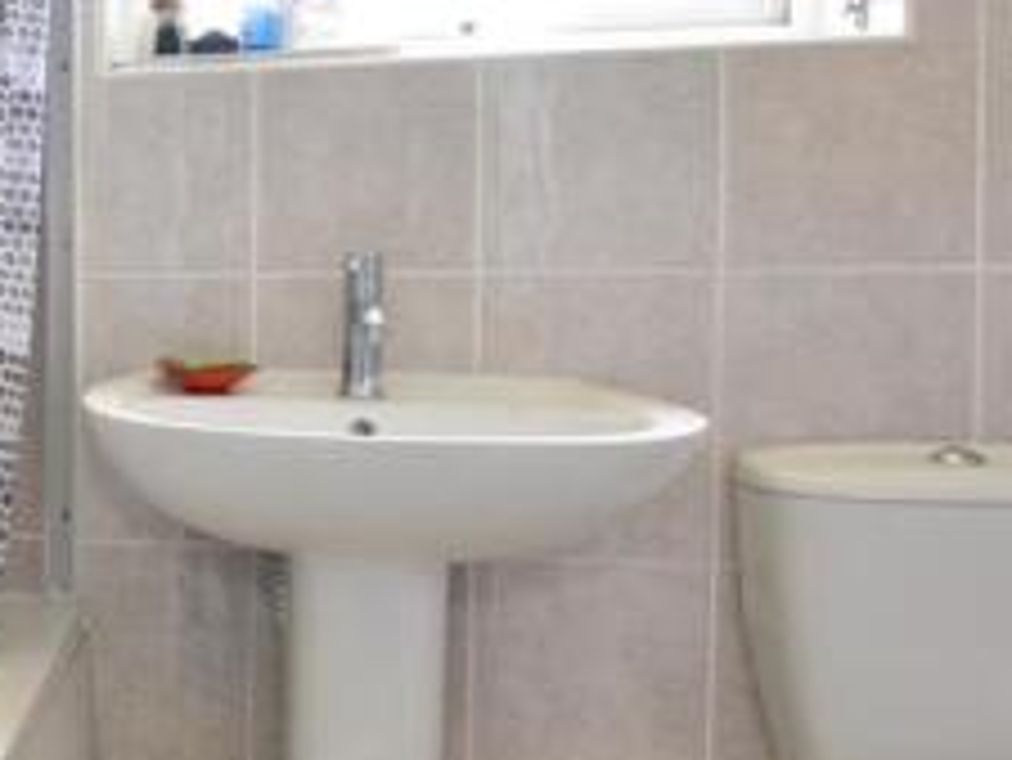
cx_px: -139
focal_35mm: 42
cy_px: 335
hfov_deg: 36.7
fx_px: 1229
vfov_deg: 34.3
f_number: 11
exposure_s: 1/8
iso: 400
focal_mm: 10
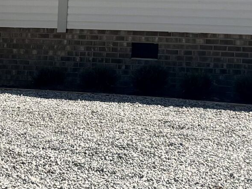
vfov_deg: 11.4
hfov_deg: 15.6
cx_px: 109
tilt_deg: +9.5
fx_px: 917
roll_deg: -4.0
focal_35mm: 126
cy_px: -64
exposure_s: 1/3247
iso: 80
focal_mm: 6.76
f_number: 1.78
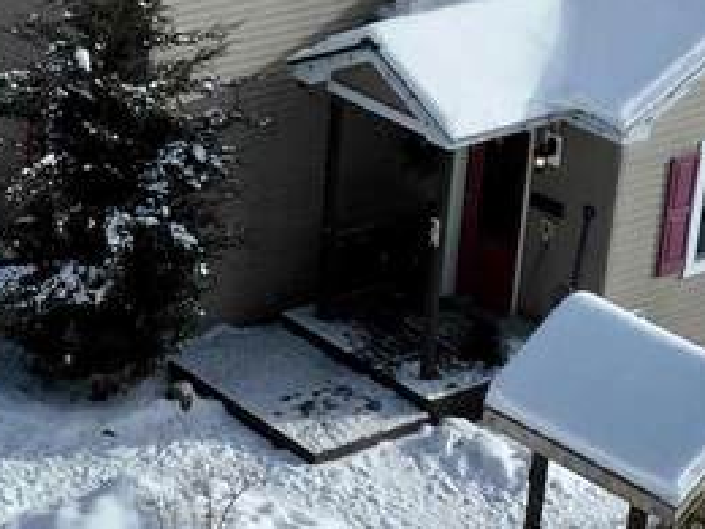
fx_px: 2403
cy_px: 161
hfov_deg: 16.2
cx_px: -81
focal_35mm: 118
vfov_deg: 12.5
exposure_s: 1/3200
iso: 100
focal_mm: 12.29
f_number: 2.8
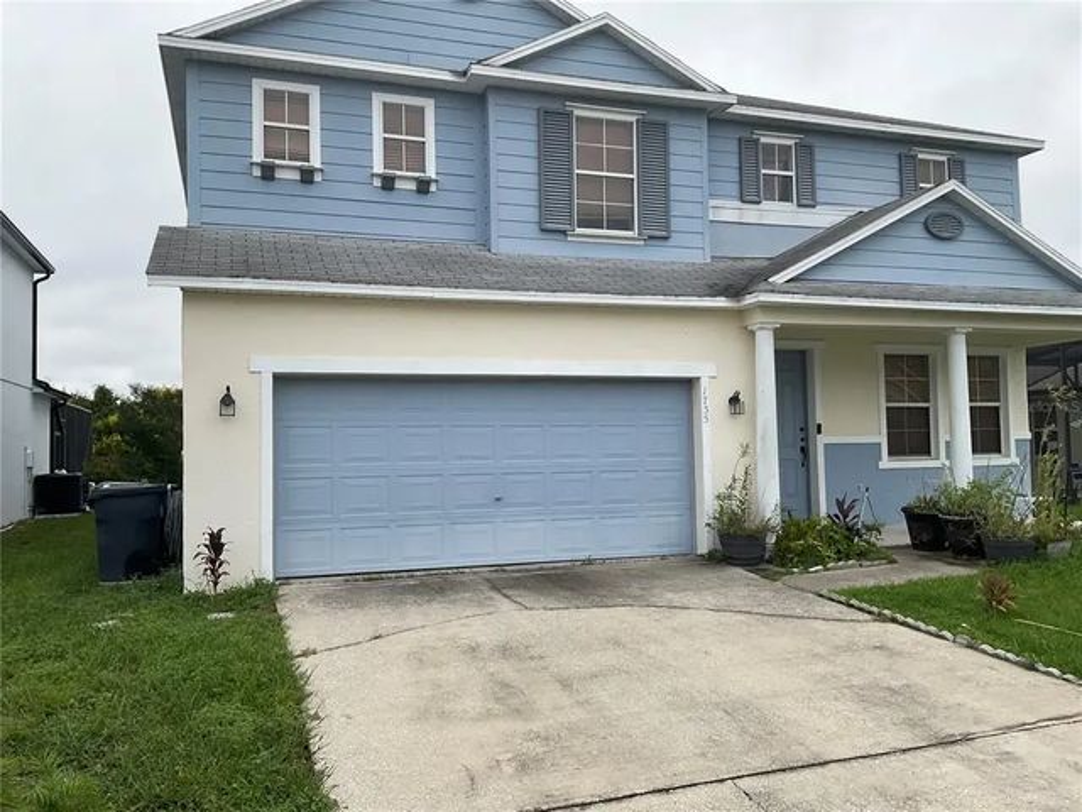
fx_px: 906
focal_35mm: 29
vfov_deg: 48.2
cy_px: 406
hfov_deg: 61.7
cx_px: 541
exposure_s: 1/683
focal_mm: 3
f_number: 1.8
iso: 16
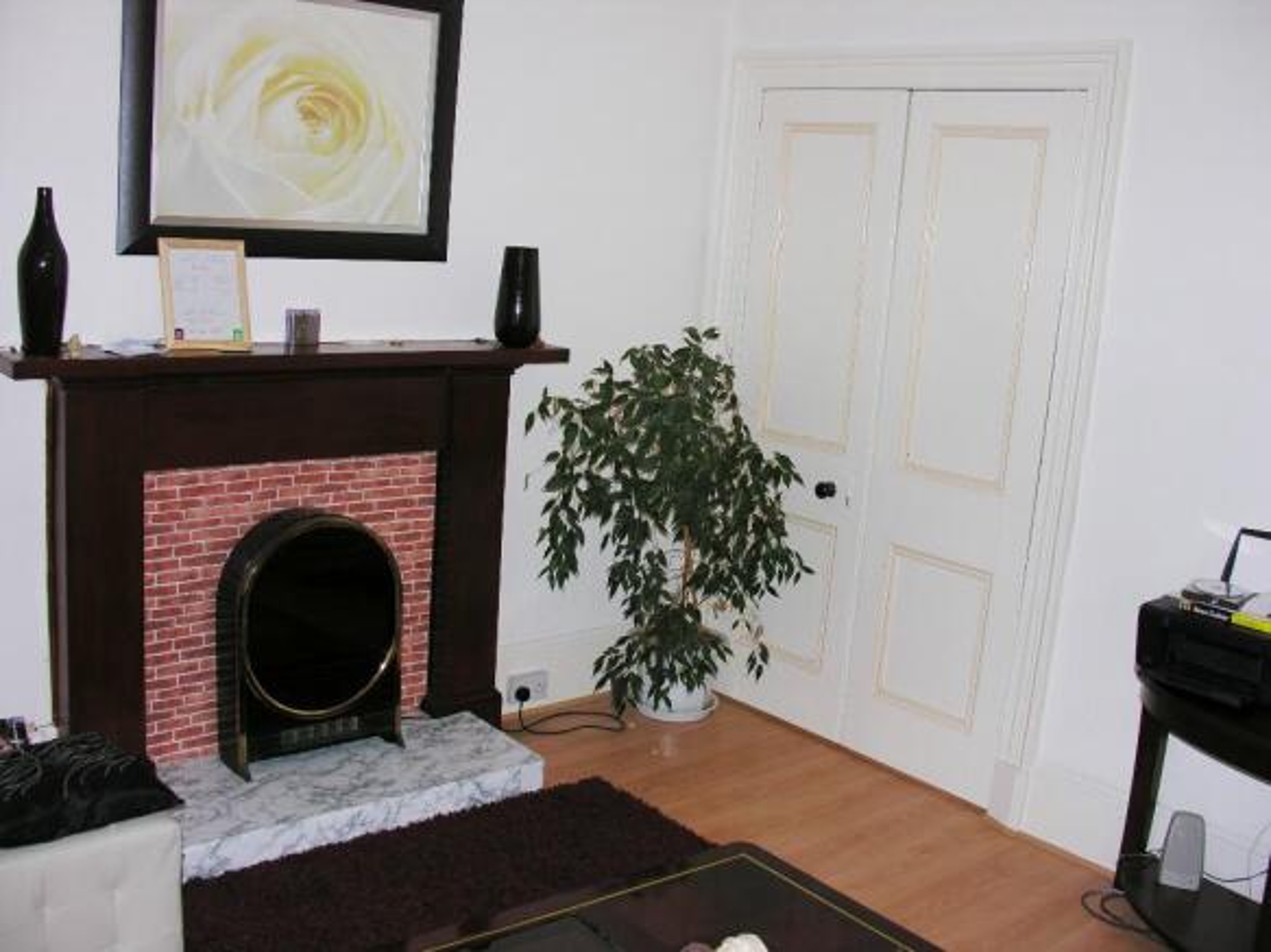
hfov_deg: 52.6
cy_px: 476
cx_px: 636
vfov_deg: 40.7
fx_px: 1285
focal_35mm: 35
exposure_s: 1/60.1
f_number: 2.8
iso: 50
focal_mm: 8.9
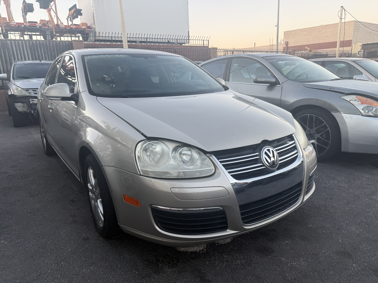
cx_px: 189
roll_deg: +2.1
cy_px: 142
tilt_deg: -14.6
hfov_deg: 71.6
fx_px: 262
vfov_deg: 56.8
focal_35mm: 24
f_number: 1.78
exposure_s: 1/121
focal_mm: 6.76
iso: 125
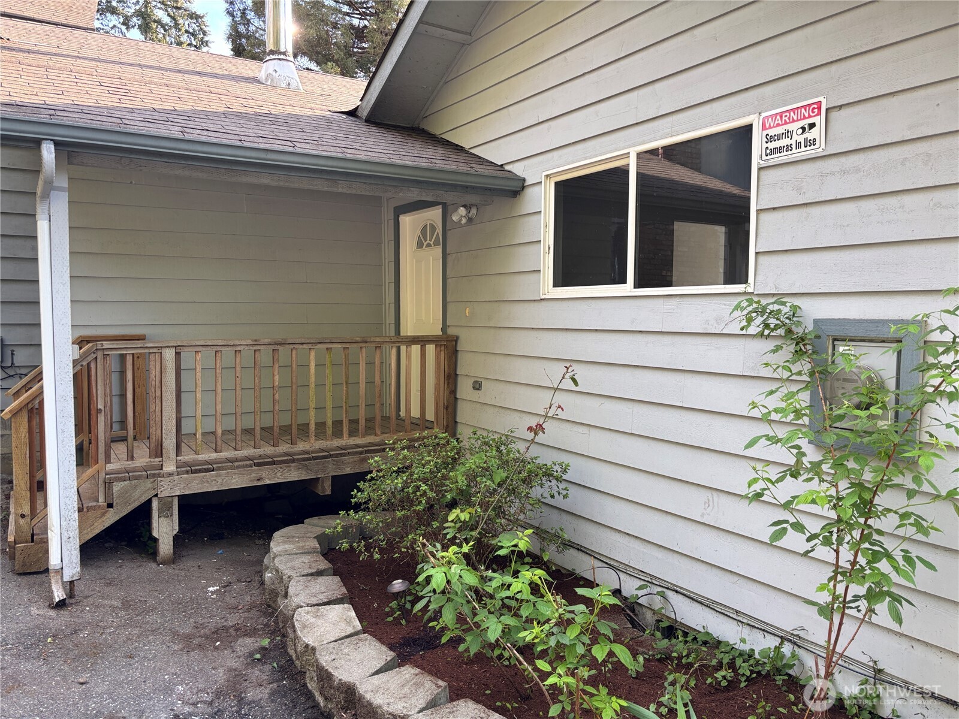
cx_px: 480
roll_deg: +1.1
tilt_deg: -4.8
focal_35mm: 26
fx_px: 720
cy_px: 360
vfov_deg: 53.1
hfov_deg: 67.3
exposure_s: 1/129
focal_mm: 5.96
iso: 32
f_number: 1.6
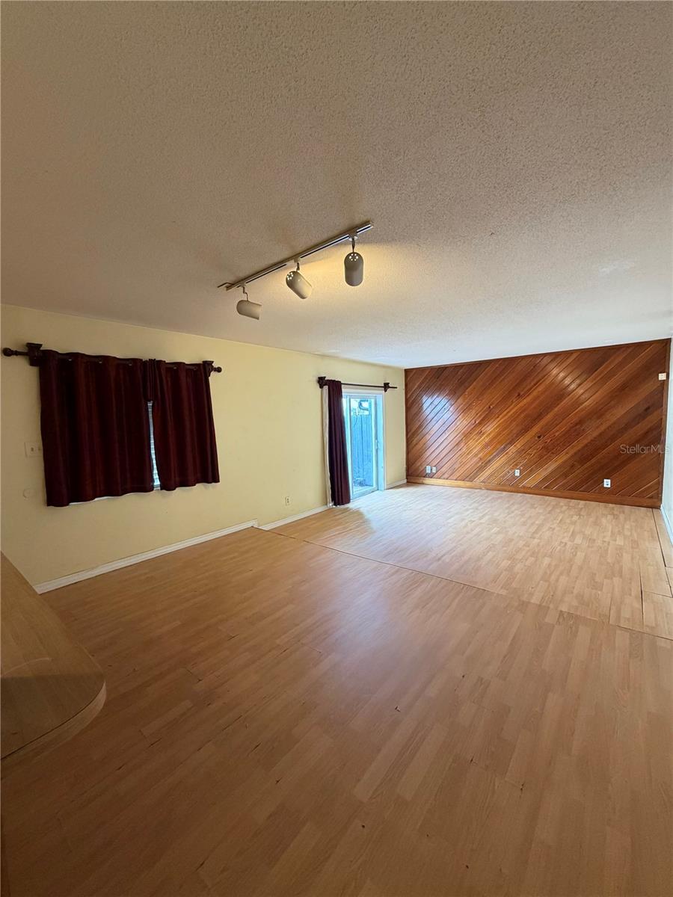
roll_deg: +1.7
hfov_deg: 85.7
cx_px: 336
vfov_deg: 102.1
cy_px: 448
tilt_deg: -4.9
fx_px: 363
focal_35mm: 14
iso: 320
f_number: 2.2
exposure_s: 1/60
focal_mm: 2.22
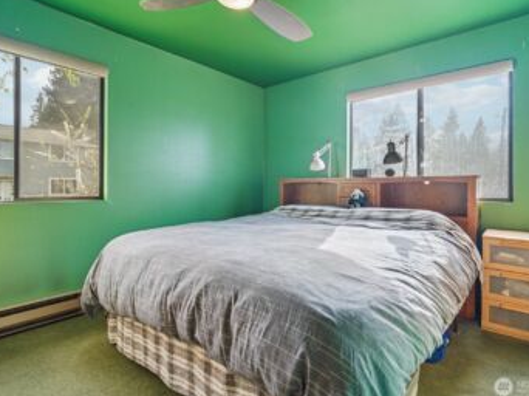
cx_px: 274
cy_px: 194
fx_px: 275
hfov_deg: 87.8
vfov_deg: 71.5
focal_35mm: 18
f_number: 8
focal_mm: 16
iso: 1600
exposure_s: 1/160
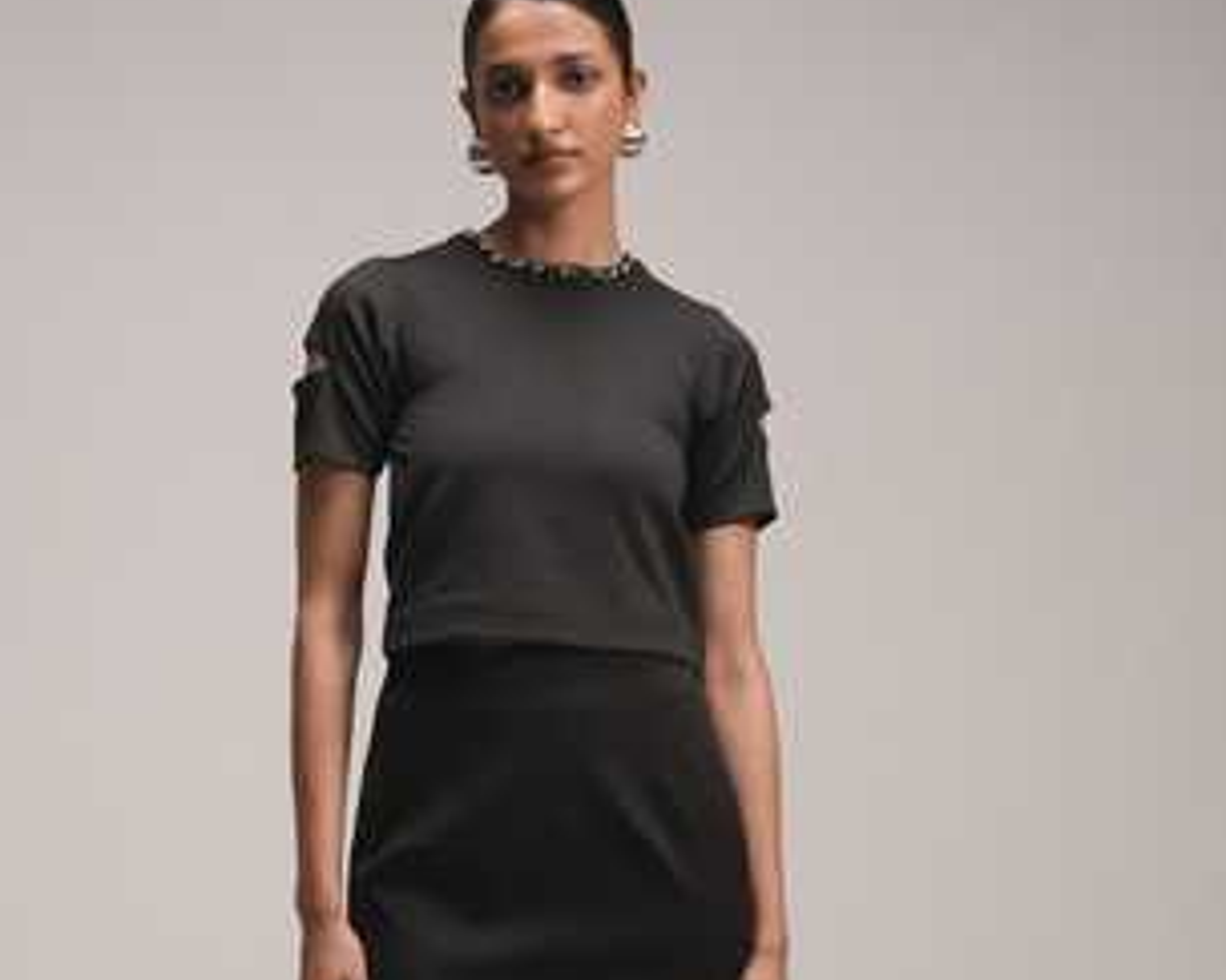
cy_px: 930
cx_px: 540
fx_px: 2979
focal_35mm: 82
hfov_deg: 23.2
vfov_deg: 18.3
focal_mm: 50.7
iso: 800
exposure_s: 1/160
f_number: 4.5
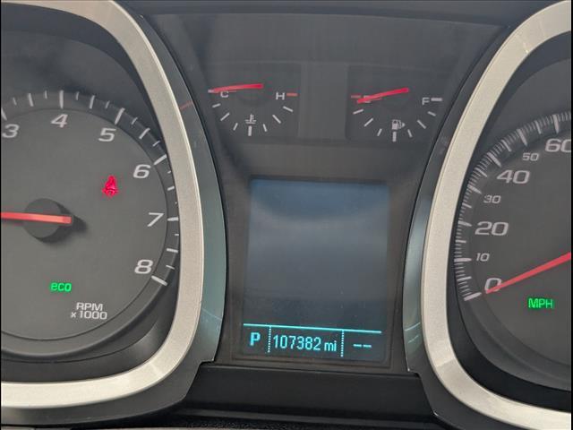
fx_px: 811
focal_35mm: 49
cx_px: 286
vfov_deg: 29.7
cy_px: 215
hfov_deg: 38.9
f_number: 1.68
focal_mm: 6.9
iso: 49
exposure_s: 1/110
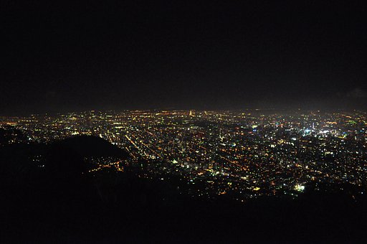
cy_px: 122
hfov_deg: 67.4
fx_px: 275
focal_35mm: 27
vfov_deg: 47.8
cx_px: 184
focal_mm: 18
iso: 3200
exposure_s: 1/20
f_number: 3.5
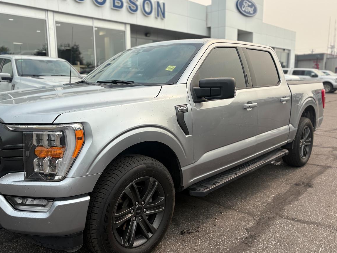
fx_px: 282
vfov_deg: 48.2
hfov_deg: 61.6
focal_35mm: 29
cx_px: 153
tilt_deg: -8.6
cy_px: 117
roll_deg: +1.0
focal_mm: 5.96
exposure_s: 1/1953
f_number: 1.6
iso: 50
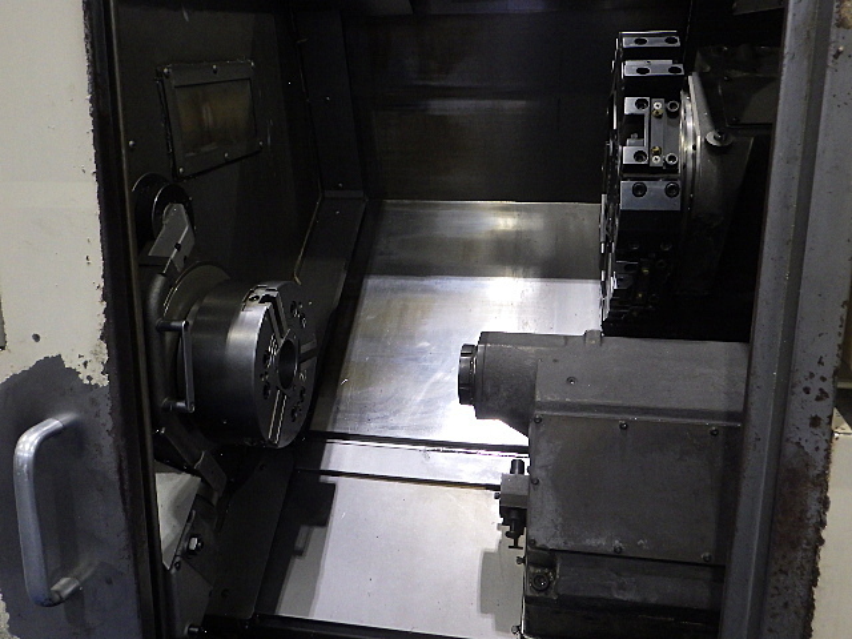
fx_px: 689
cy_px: 320
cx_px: 426
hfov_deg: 63.4
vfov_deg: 49.7
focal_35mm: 28
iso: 800
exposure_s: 1/45
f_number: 3.5
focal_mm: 5
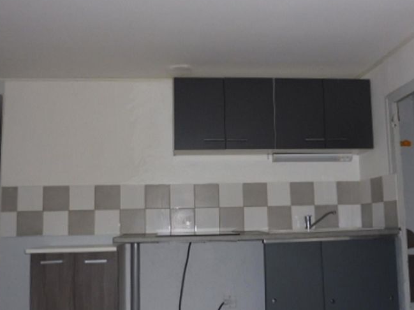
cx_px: 218
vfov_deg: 38.6
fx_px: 442
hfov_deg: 50.1
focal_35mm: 37
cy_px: 169
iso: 200
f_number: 3.3
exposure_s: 1/60
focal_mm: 4.3
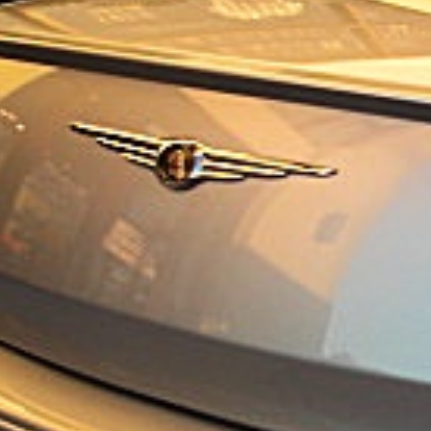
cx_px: 750
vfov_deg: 11.8
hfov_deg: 11.1
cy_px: 309
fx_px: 2085
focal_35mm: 148
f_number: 2.8
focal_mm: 6.3
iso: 50
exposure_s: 1/125
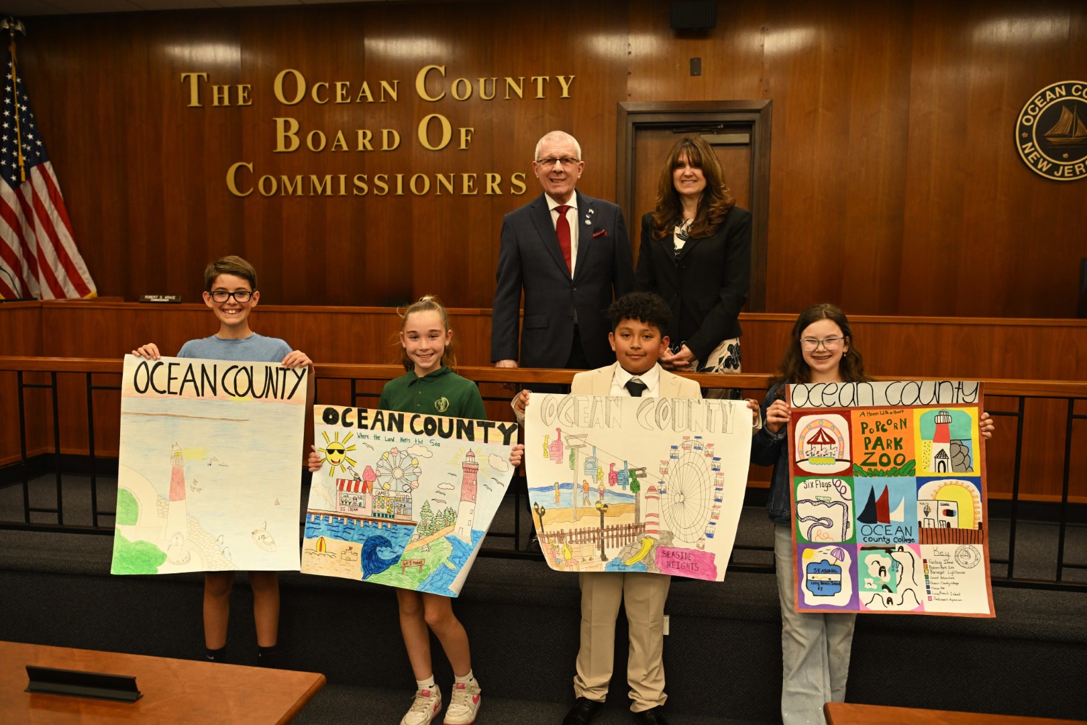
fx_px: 966
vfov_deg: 41.1
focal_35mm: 32
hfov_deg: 58.7
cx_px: 544
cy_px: 362
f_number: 4.5
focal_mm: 32
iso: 1600
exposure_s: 1/200
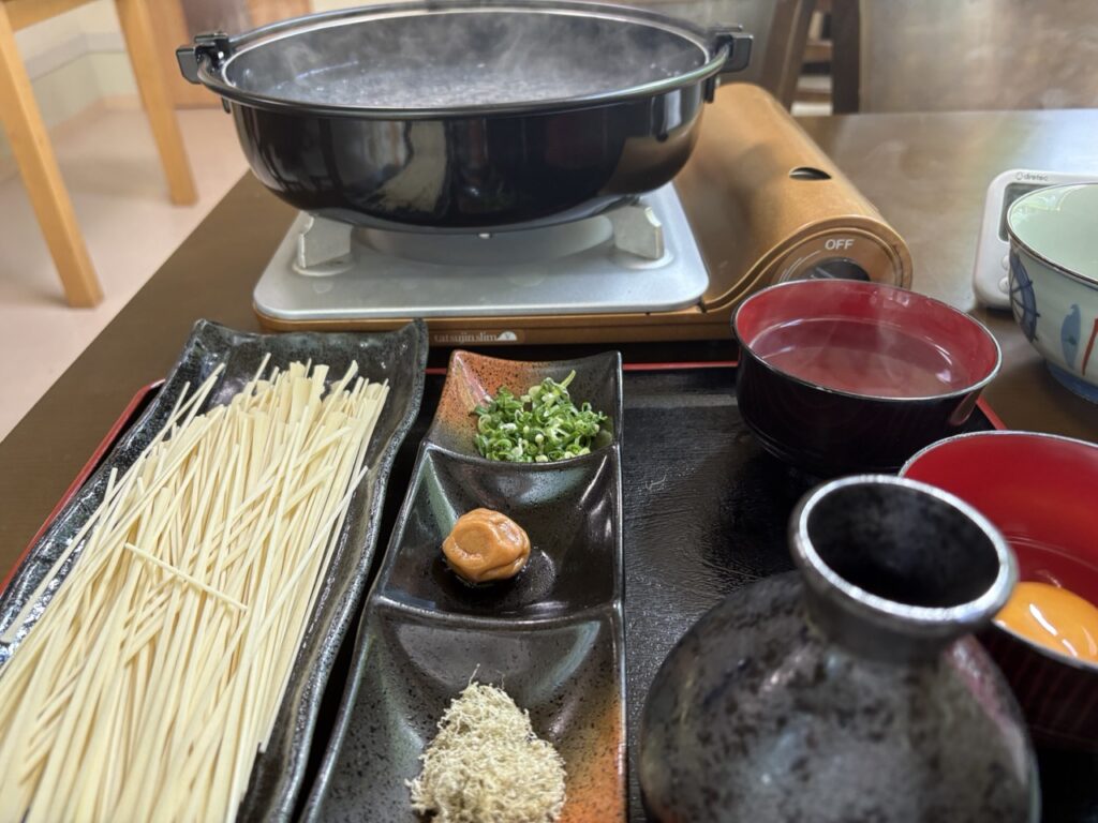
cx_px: 549
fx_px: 825
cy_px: 412
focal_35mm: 26
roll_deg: +1.3
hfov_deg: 67.3
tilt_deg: -35.6
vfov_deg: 53.1
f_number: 1.6
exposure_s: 1/60
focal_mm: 5.96
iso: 80
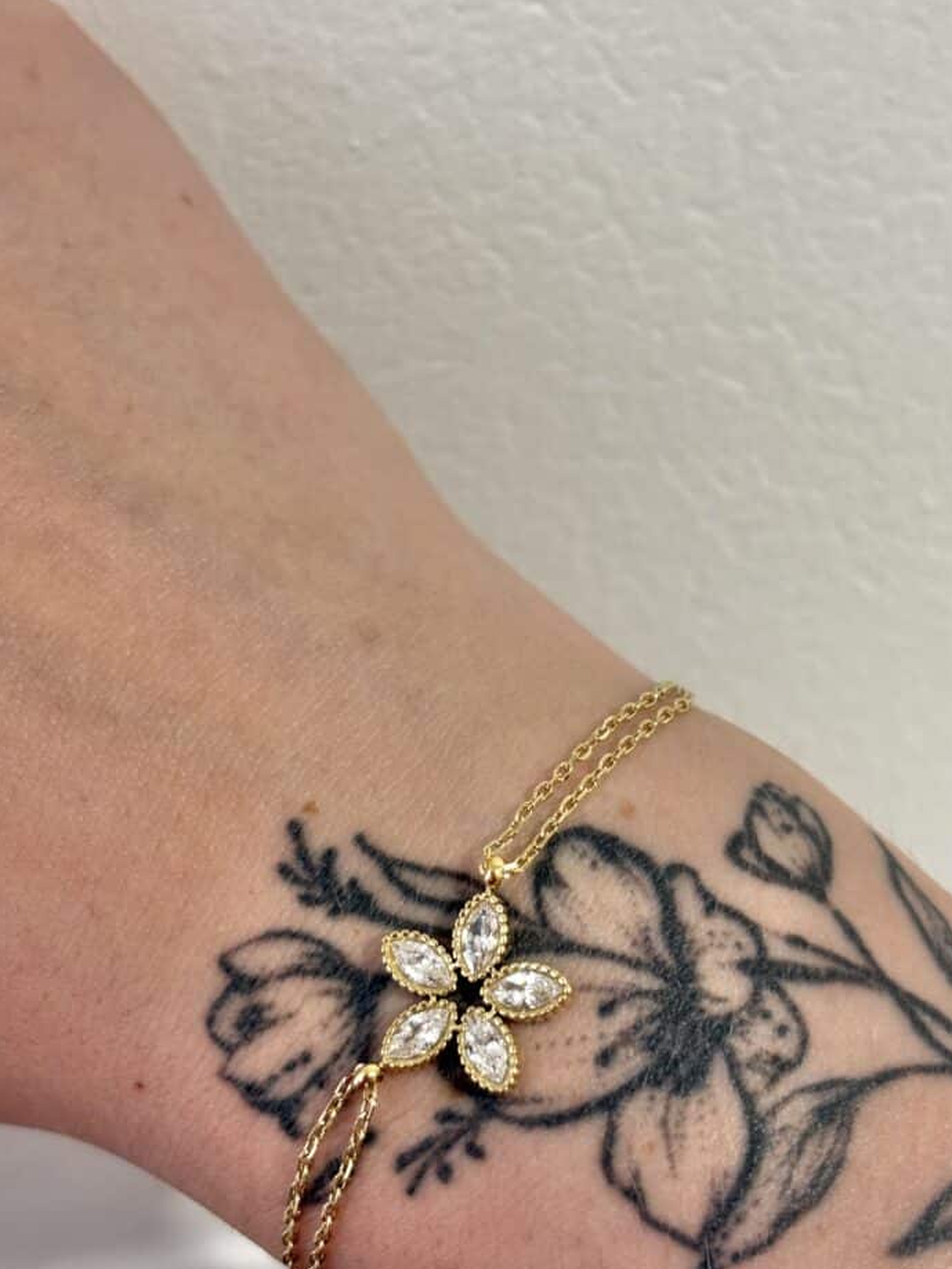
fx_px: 2126
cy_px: 680
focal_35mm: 58
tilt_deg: -41.0
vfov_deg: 33.2
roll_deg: -4.7
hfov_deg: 25.2
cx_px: 525
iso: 50
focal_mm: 5.96
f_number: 1.6
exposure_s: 1/100
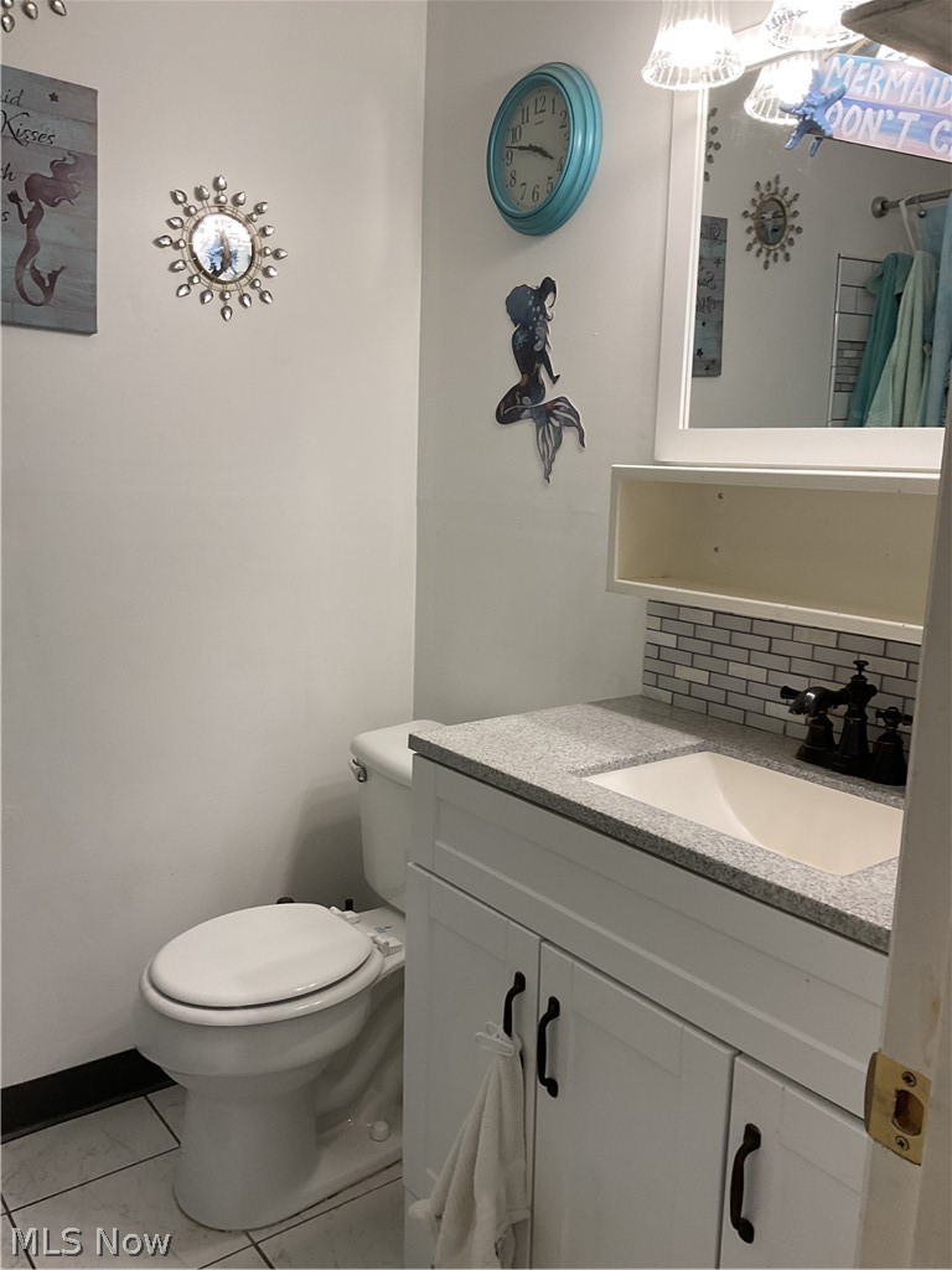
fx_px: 1063
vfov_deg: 61.7
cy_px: 635
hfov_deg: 48.2
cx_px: 476
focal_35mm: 29
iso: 64
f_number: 1.8
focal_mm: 3
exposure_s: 1/120
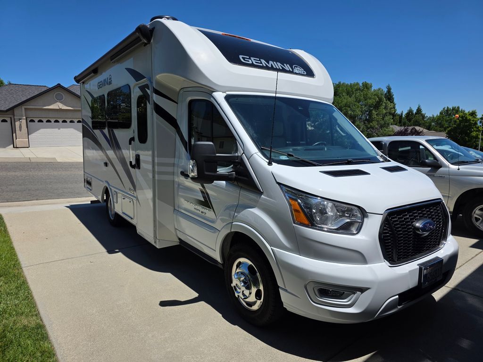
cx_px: 242
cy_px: 181
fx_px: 321
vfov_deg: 58.9
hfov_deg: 73.9
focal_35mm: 23
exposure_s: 1/7944
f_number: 1.7
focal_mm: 6.3
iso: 80
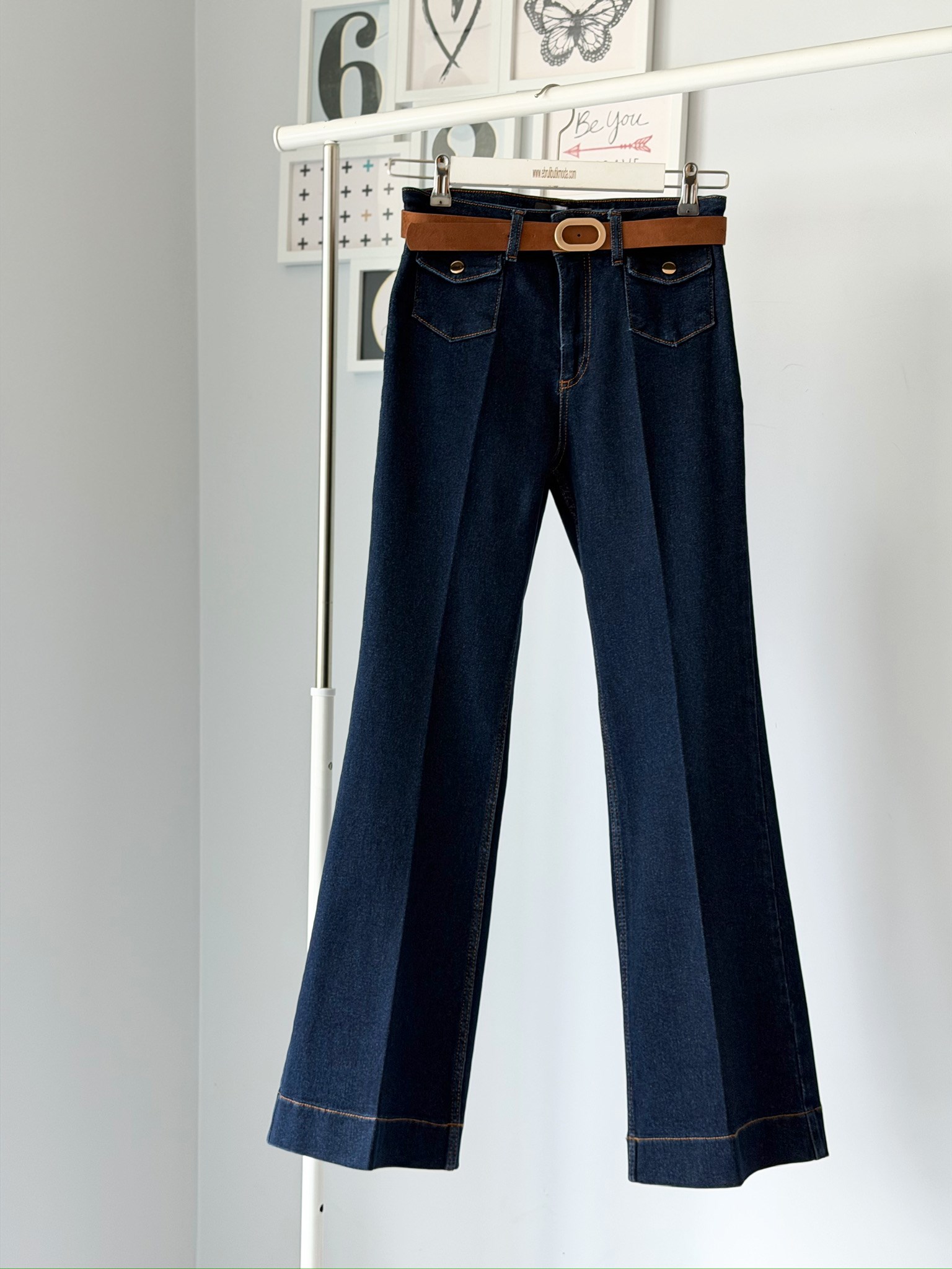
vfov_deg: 39.7
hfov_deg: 30.3
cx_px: 476
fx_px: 1760
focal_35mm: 48
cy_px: 634
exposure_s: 1/121
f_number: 1.78
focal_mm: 6.76
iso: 80
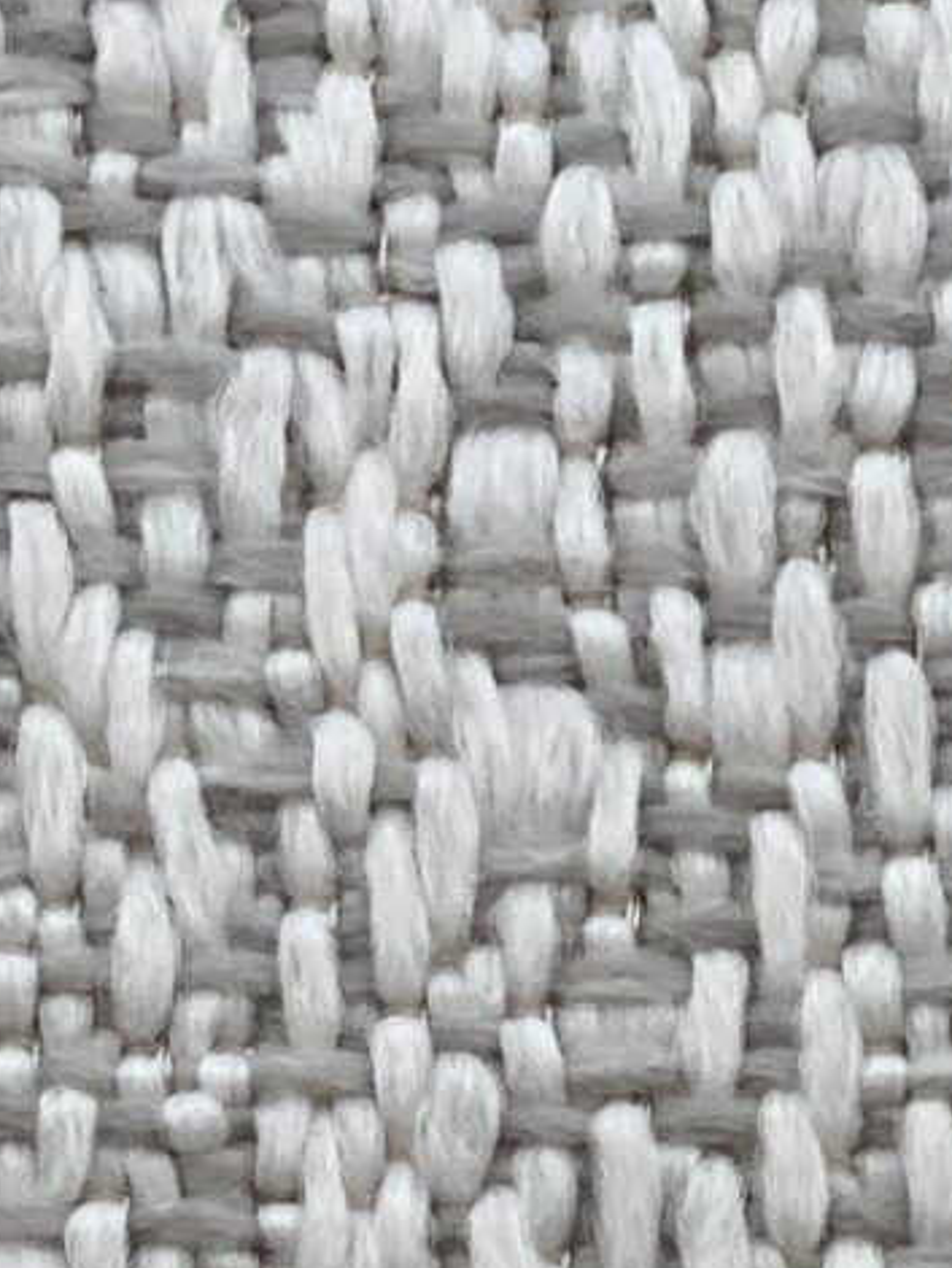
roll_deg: +1.7
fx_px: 10368
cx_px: 647
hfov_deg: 5.3
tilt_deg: -25.2
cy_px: 2752
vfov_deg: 6.7
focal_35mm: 283
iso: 50
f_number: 2
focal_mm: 6
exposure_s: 1/122
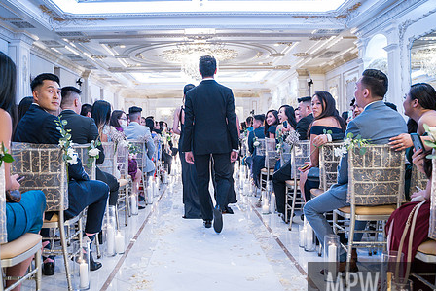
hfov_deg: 51.8
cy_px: 135
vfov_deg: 35.9
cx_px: 200
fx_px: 448
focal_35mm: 37
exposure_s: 1/80
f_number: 2.8
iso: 1250
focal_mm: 28
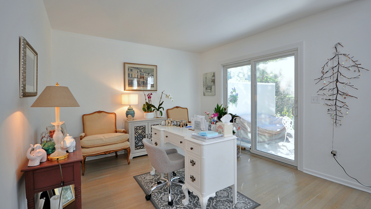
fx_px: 157
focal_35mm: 16
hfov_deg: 99.4
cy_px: 97
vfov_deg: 67.0
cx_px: 187
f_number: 5
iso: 400
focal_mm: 10
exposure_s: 1/100
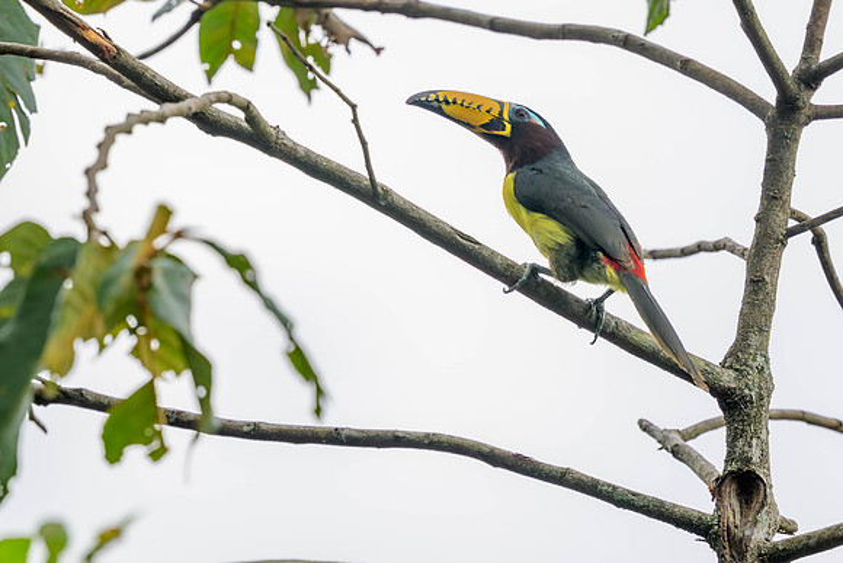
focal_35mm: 903
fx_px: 21157
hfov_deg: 2.3
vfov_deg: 1.5
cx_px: 393
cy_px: 233
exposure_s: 1/2000
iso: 160
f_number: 4
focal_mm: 400
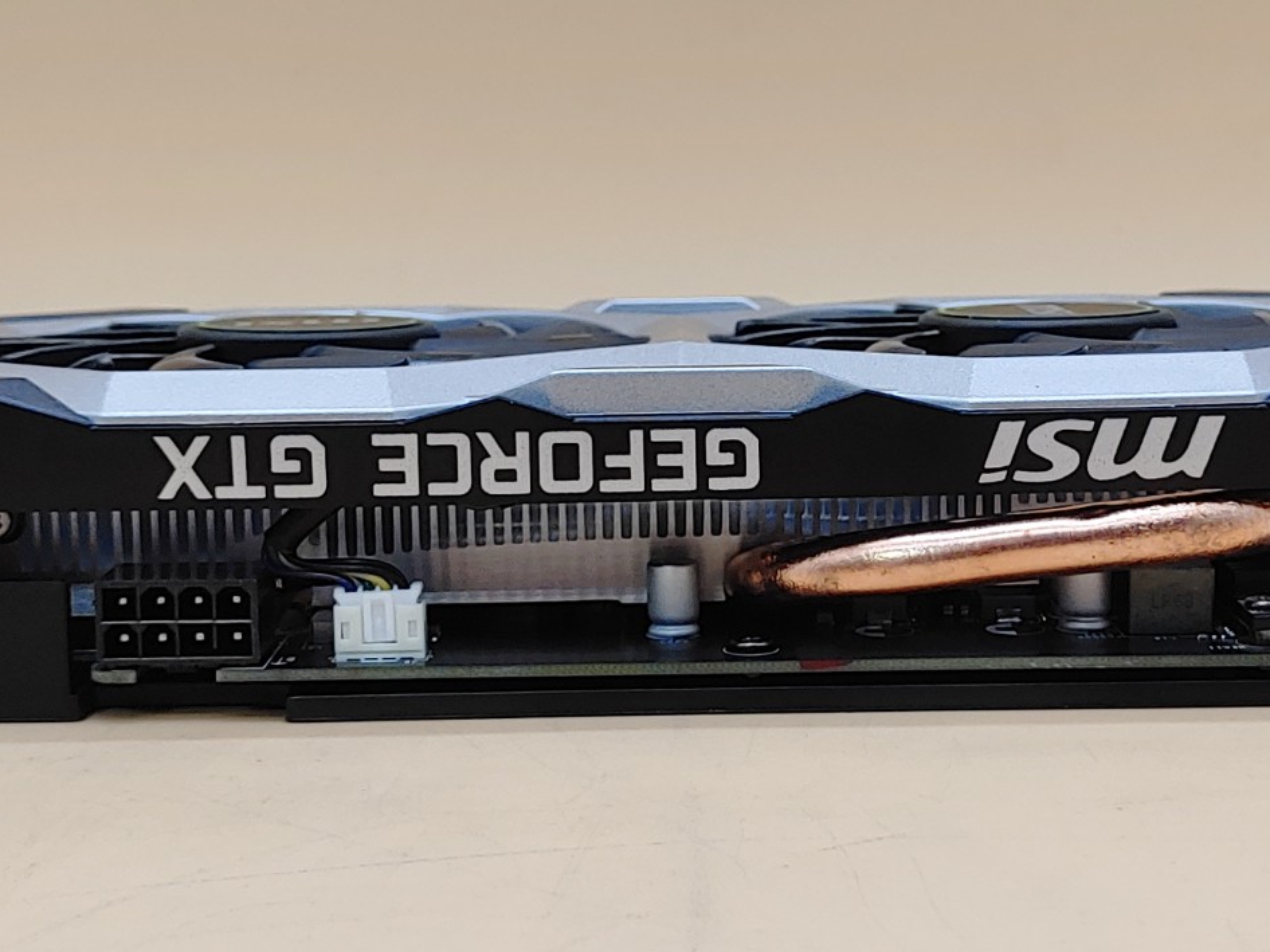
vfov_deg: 21.9
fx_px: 2457
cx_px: 722
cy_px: 474
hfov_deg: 28.9
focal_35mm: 67
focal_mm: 4.36
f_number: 1.8
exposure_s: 1/118
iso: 50
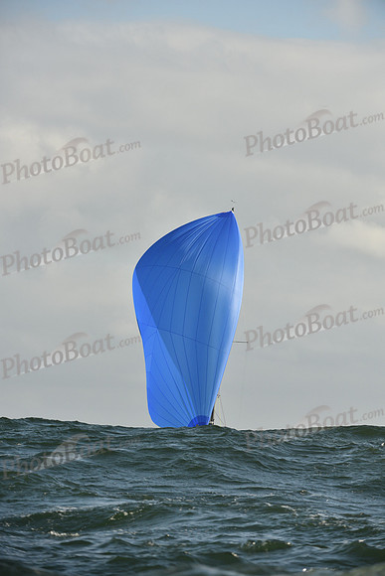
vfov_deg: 10.3
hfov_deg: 6.9
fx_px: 3206
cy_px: 288
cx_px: 192
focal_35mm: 200
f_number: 6.3
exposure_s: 1/1600
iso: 320
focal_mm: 200
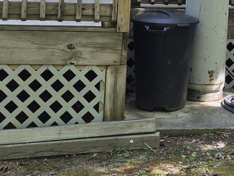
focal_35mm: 98
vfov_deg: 14.1
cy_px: -88
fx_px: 662
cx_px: 238
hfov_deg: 19.4
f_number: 1.8
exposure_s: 1/180
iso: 32
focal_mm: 5.4
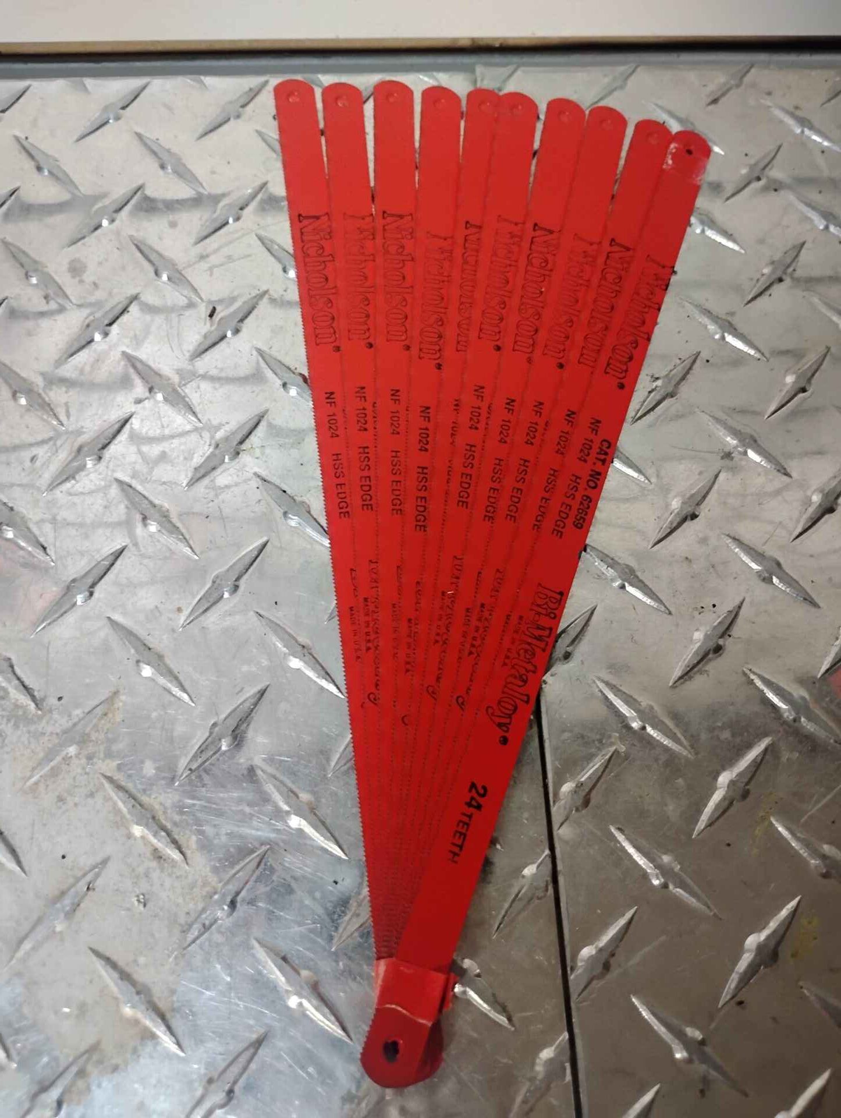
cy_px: 559
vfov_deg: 63.4
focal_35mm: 28
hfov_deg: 49.8
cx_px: 420
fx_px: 905
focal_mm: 4.26
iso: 1706
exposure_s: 1/30
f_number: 1.8
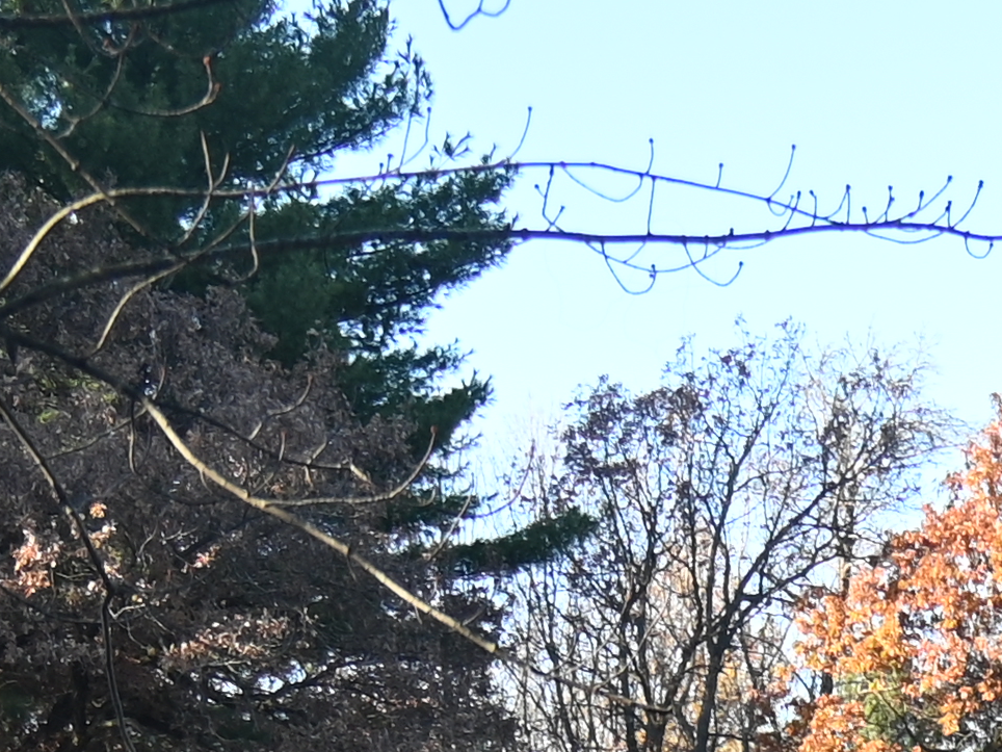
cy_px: 1822
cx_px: 1514
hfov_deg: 9.6
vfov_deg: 7.0
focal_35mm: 199
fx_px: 5760
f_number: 4.2
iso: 220
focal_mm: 33
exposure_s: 1/250
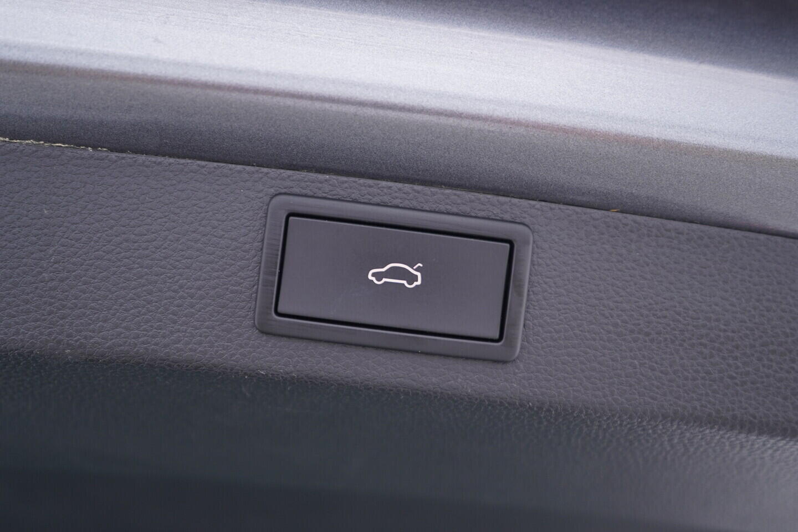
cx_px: 399
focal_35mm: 36
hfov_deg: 53.1
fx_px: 798
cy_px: 266
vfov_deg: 36.9
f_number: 2.8
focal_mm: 24
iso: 200
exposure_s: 1/40
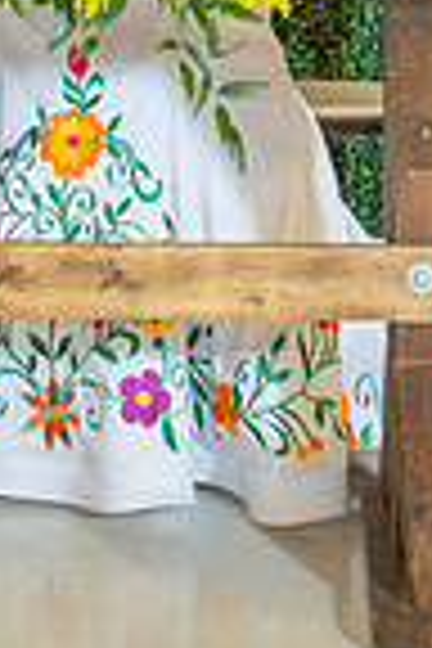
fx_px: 3942
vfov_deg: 9.1
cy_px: -338
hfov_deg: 6.3
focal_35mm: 219
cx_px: 81
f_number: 2.8
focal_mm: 70
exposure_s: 1/100
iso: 800
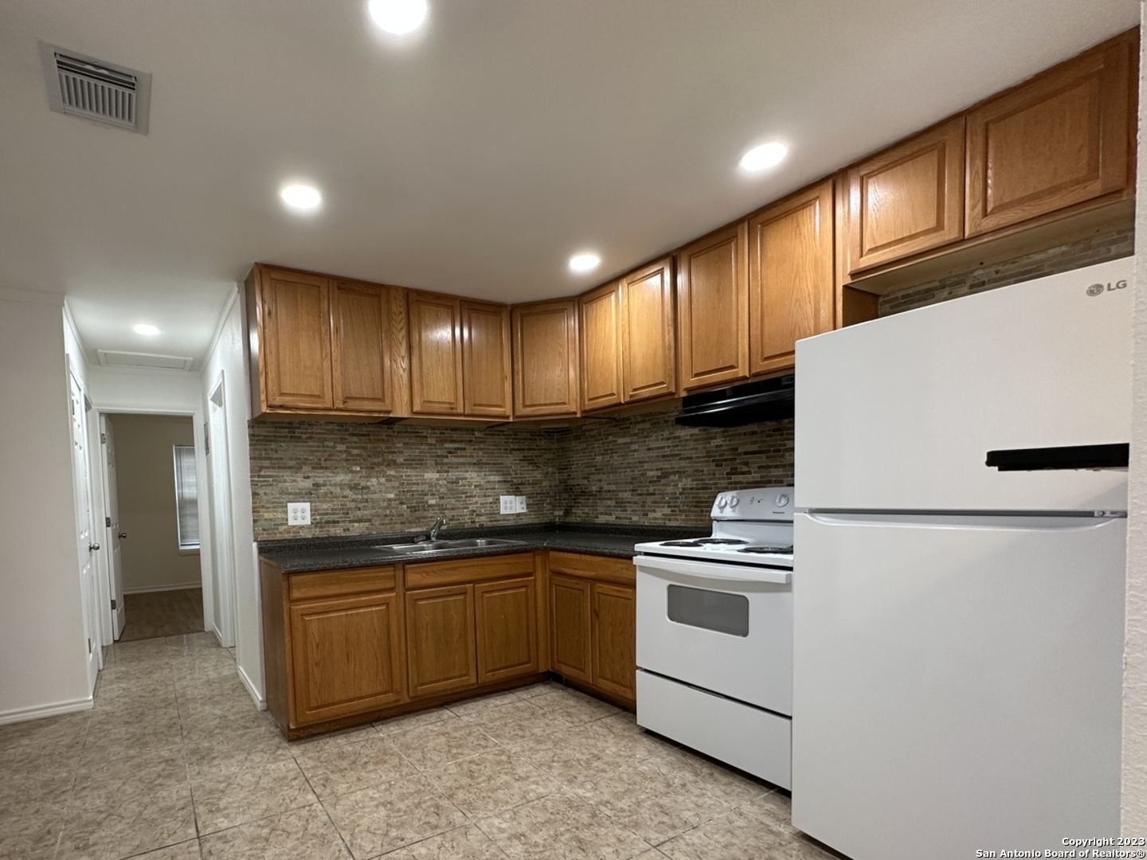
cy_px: 430
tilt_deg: -2.9
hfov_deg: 102.1
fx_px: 464
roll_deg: +1.5
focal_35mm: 14
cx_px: 574
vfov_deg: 85.7
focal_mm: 2.22
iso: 160
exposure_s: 1/60
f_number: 2.2
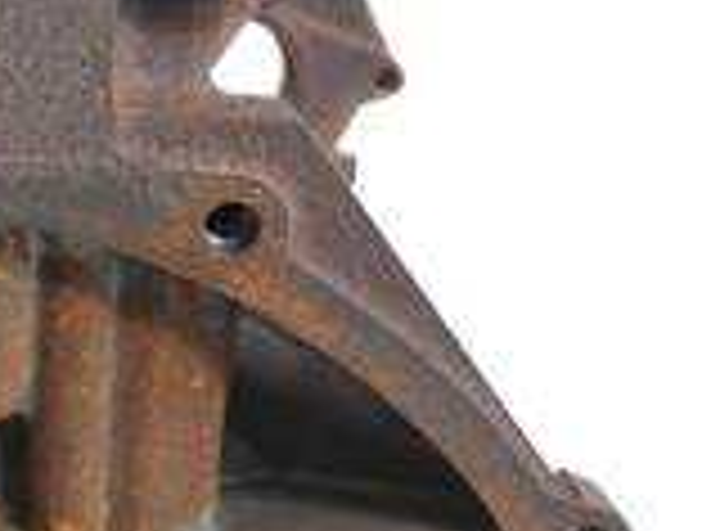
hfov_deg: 24.3
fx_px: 1497
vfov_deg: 19.9
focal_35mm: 73
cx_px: -135
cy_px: 441
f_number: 3.5
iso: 640
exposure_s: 1/60
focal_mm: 12
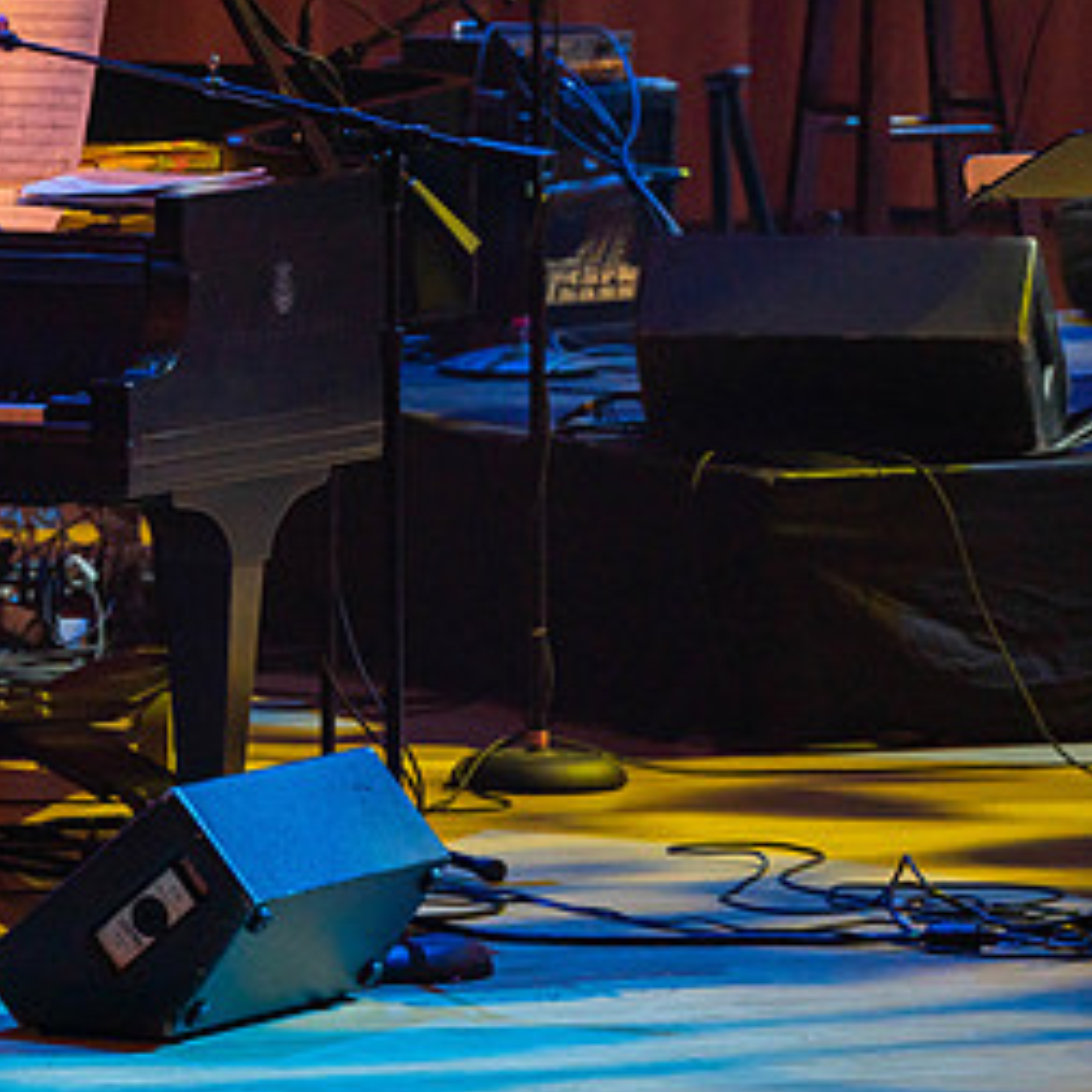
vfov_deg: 3.4
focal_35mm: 508
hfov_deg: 3.4
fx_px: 18131
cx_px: -146
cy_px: 385
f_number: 5.6
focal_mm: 262
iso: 2000
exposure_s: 1/200
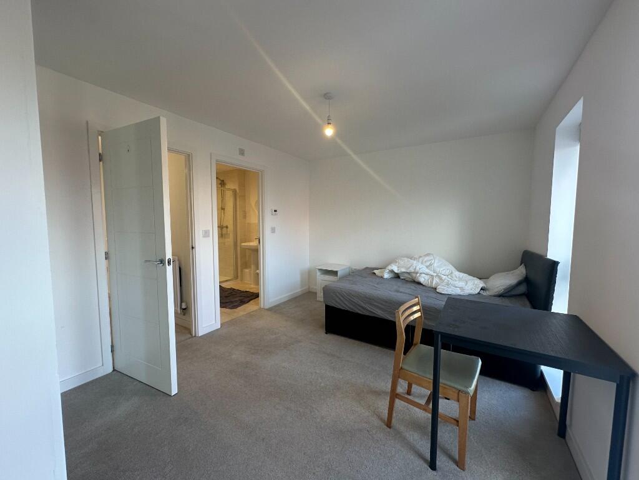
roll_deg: -0.6
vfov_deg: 85.7
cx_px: 320
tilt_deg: -4.6
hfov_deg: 102.1
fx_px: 258
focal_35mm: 14
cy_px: 240
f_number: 2.2
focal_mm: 2.22
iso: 125
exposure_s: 1/100
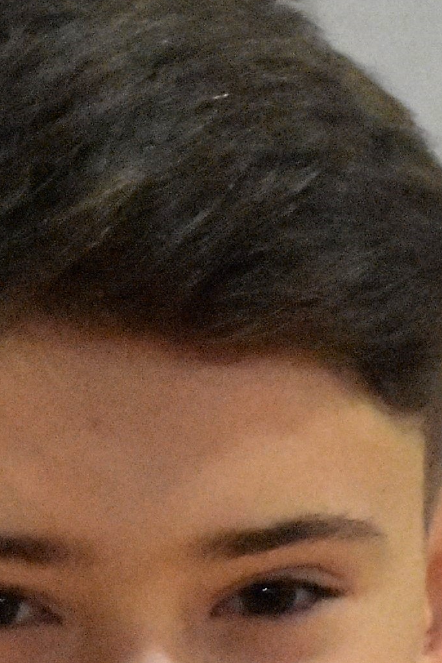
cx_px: 155
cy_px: 951
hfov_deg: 3.8
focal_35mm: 362
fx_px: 6669
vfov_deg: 5.6
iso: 9000
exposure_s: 1/250
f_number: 5
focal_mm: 62
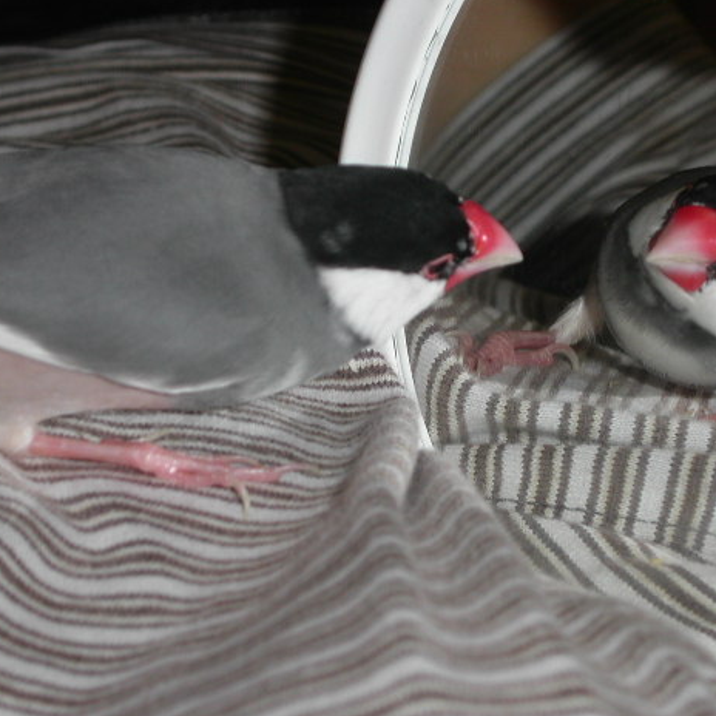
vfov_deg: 12.6
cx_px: 397
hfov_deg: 12.6
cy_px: 349
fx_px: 3253
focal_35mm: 139
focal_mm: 23.4
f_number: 4.7
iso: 100
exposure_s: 1/90
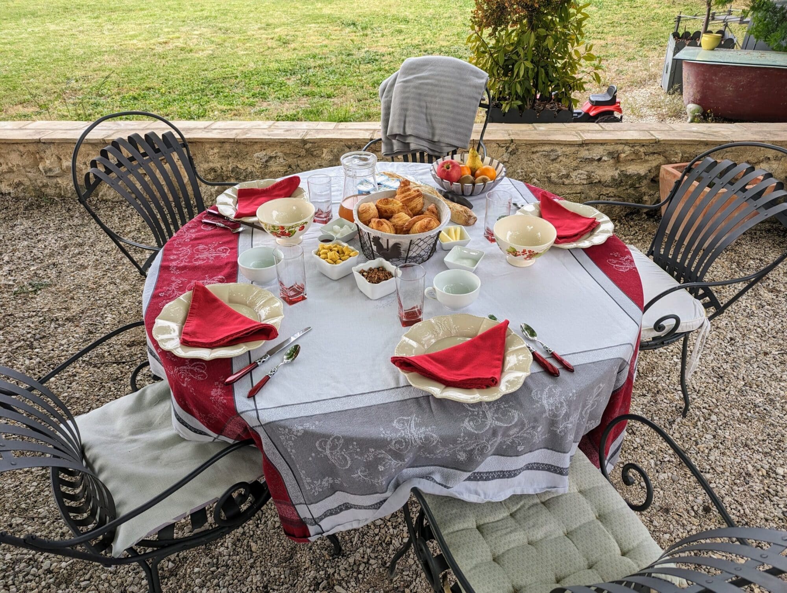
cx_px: 394
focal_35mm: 24
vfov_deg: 56.9
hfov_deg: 71.5
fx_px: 546
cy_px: 296
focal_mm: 6.81
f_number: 1.85
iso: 40
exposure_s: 1/104
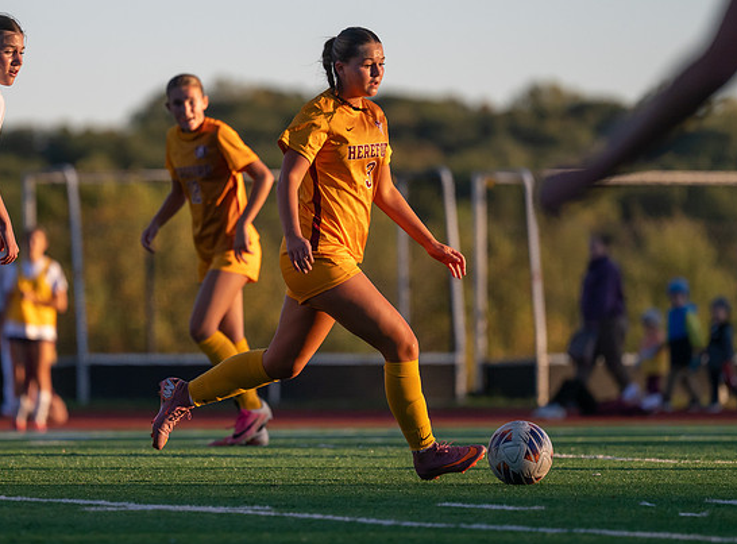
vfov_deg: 3.6
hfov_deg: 4.8
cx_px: 226
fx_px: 8764
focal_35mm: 414
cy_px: 253
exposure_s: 1/3200
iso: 400
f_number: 2.8
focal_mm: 200
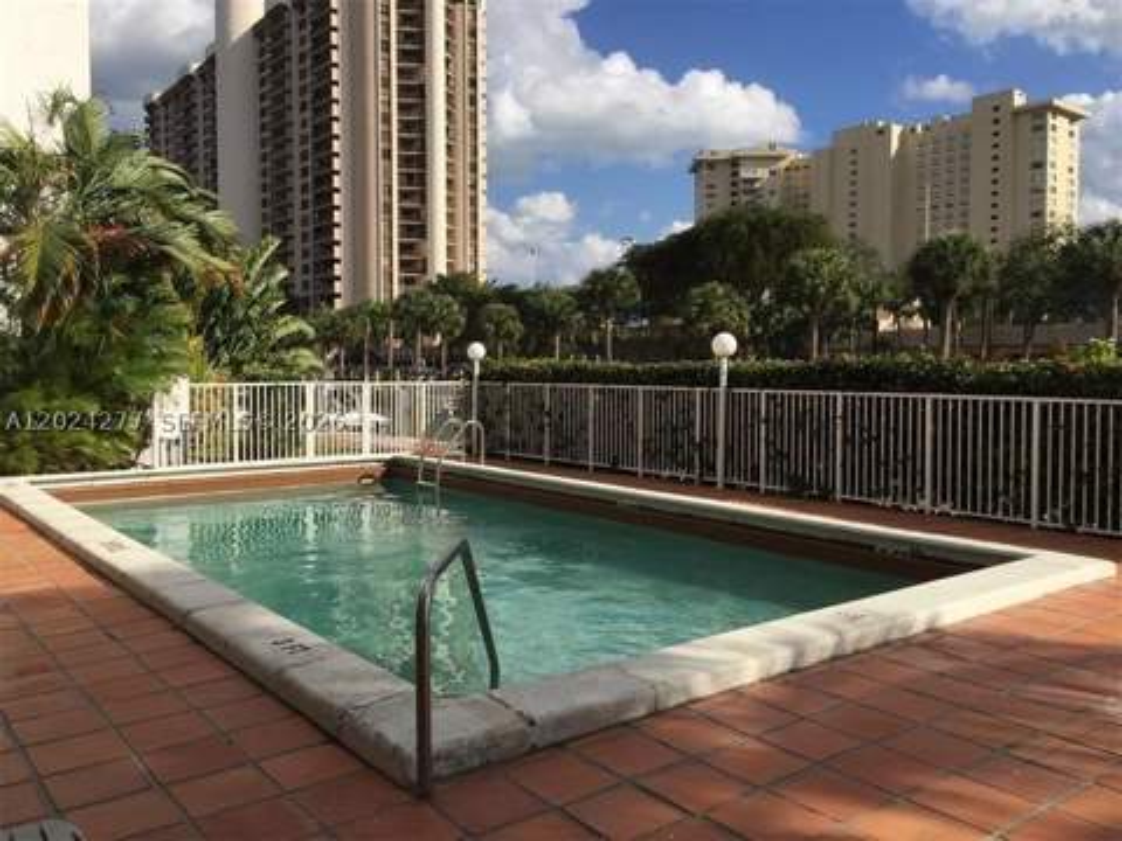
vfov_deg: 48.2
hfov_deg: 61.7
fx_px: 940
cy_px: 420
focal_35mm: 29
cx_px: 561
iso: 32
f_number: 2.2
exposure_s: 1/2825
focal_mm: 4.15
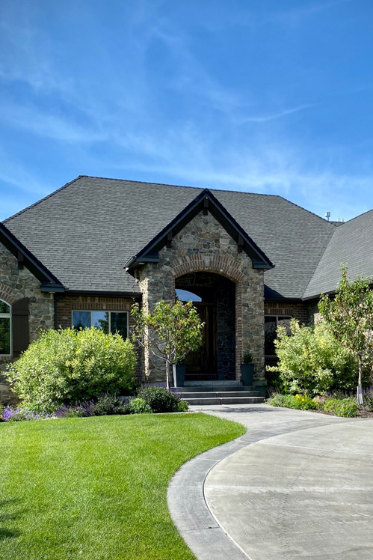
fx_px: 575
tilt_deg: +8.5
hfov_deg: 35.7
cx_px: 238
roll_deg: +0.0
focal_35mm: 37
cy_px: 277
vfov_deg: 51.9
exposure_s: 1/1866
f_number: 1.8
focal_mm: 4.25
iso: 32
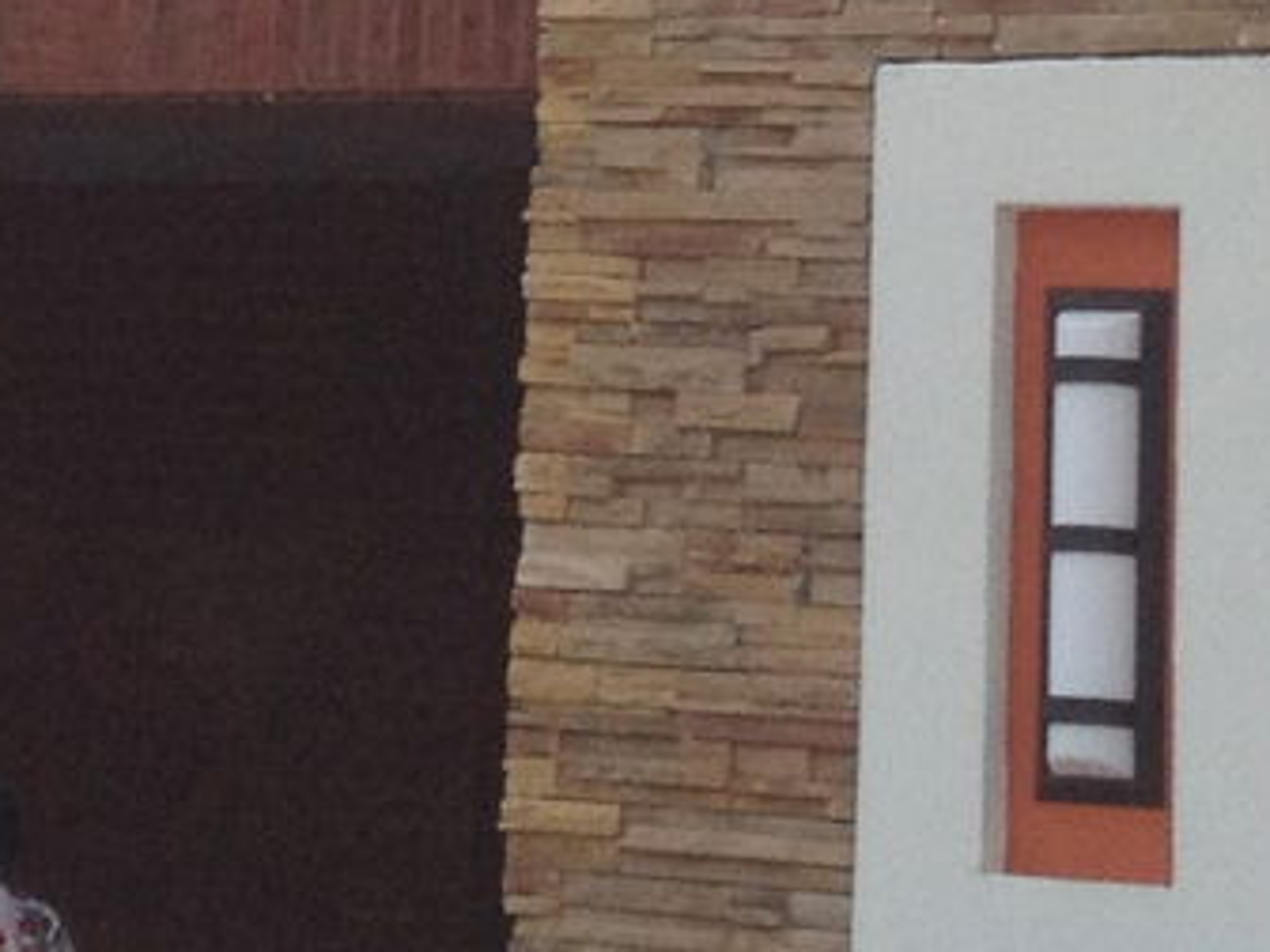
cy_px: -982
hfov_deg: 9.9
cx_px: 166
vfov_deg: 7.1
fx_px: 7338
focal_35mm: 200
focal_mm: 4.28
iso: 64
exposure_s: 1/1534
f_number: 2.4
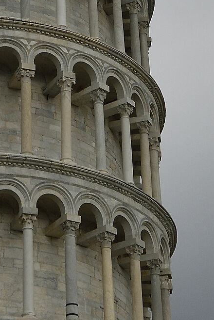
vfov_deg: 15.5
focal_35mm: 131
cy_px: 64
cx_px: 8
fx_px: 1168
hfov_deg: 10.4
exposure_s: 1/1250
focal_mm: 24
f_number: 4
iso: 200
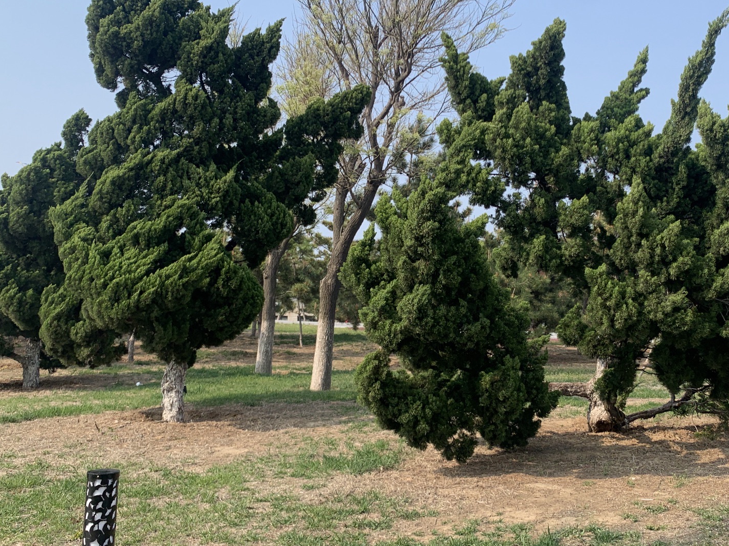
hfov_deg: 49.9
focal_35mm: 37
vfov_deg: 38.6
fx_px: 779
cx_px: 435
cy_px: 231
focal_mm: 4.25
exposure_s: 1/1812
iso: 25
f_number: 1.8
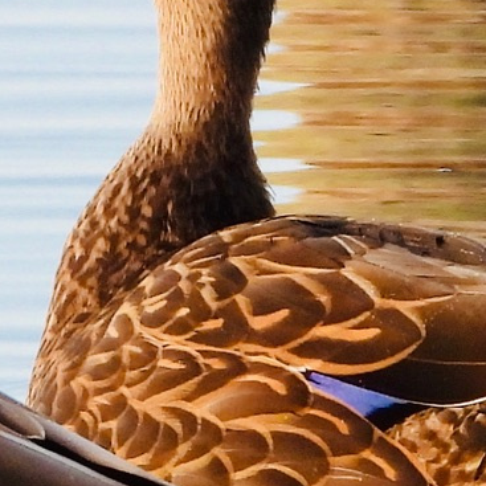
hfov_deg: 0.7
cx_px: -255
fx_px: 39170
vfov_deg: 0.7
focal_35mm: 2466
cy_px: 91
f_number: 5
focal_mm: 89.9
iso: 200
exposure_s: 1/250
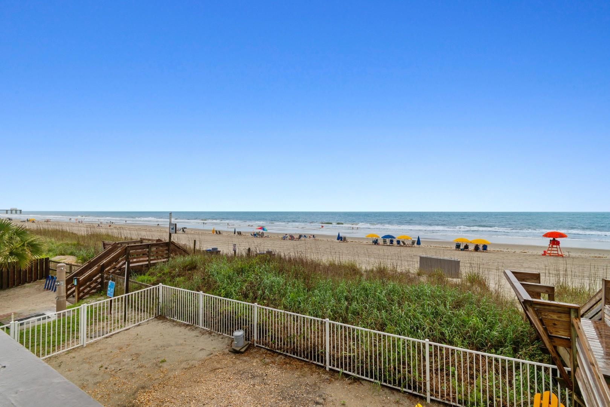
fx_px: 254
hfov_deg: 100.4
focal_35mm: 15
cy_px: 204
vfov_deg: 77.3
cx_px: 305
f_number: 9
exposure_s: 1/320
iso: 100
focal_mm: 10
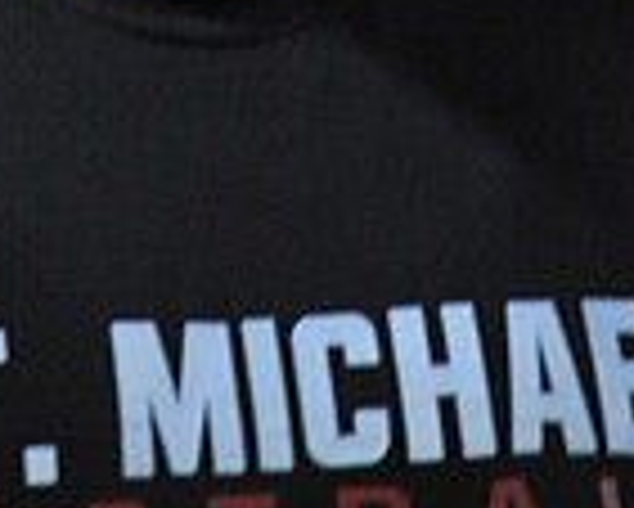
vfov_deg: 0.7
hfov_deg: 0.8
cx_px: 153
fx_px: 43544
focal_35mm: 2319
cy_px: -769
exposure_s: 1/125
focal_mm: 600
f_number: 6.3
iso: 6400
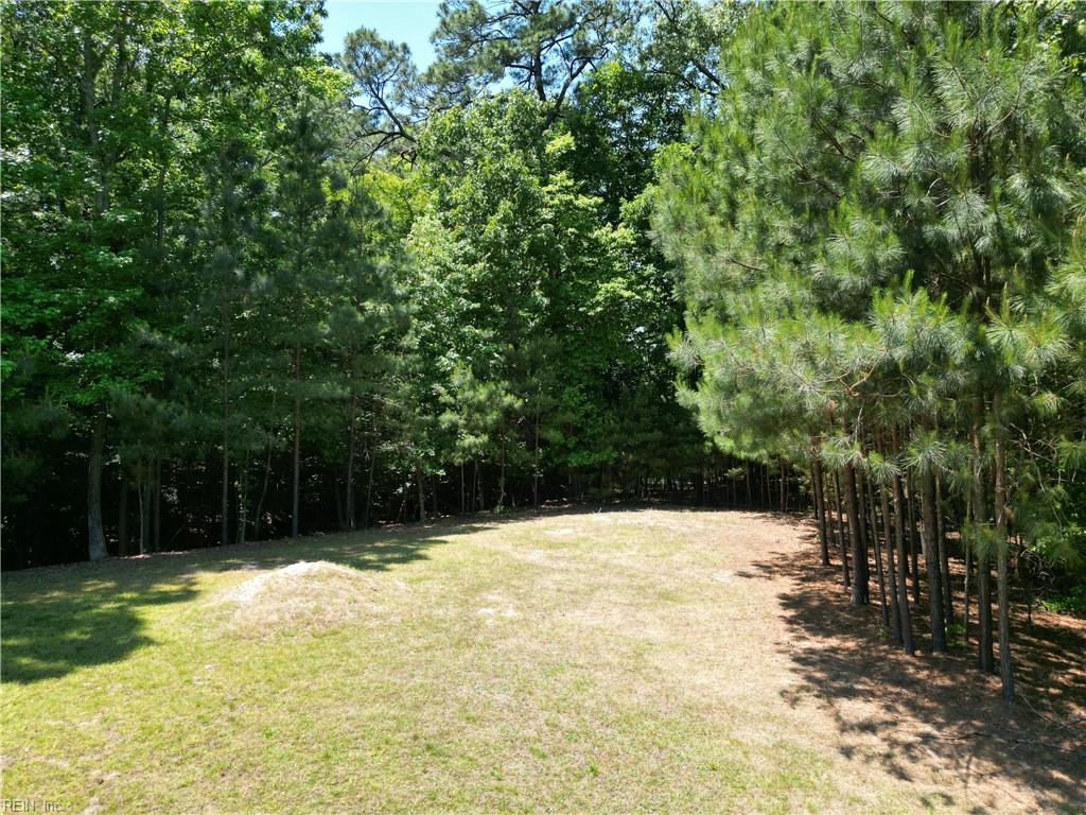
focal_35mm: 24
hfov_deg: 71.6
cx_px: 543
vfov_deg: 56.8
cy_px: 408
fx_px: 753
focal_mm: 6.72
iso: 110
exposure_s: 1/1000
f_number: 1.7
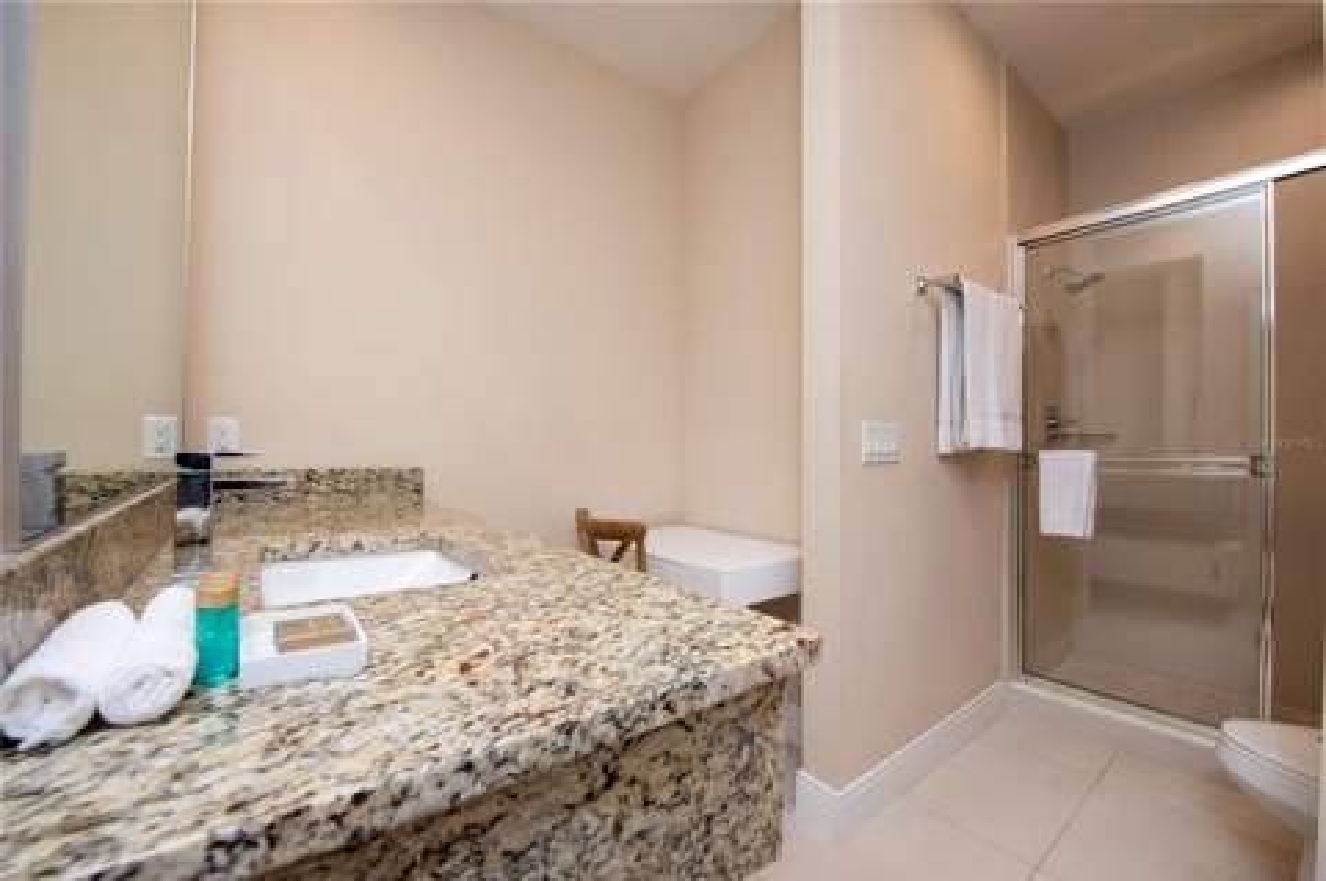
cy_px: 440
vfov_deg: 81.1
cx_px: 663
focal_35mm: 14
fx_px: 515
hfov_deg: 104.3
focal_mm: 14
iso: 500
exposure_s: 1/40
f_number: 10
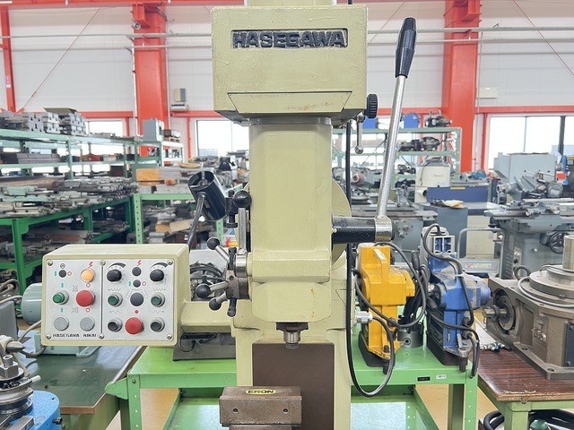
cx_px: 287
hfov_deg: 67.3
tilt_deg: -8.1
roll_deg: +0.7
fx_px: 431
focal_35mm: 26
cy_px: 215
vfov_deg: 53.1
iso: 125
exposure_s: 1/92
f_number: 1.5
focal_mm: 5.7
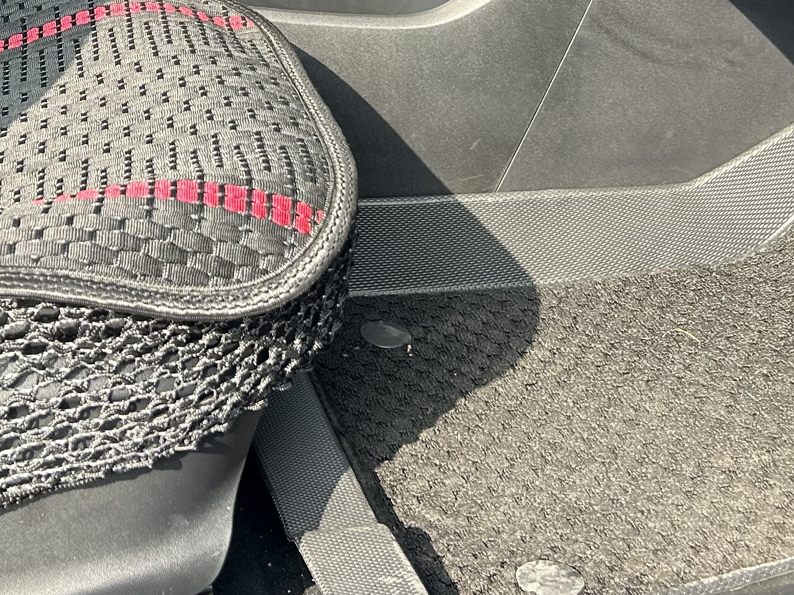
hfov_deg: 27.5
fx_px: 1583
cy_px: -119
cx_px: 145
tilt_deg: -14.5
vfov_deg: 20.0
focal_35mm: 69
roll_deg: +2.7
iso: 50
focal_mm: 5.7
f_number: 1.5
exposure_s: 1/346
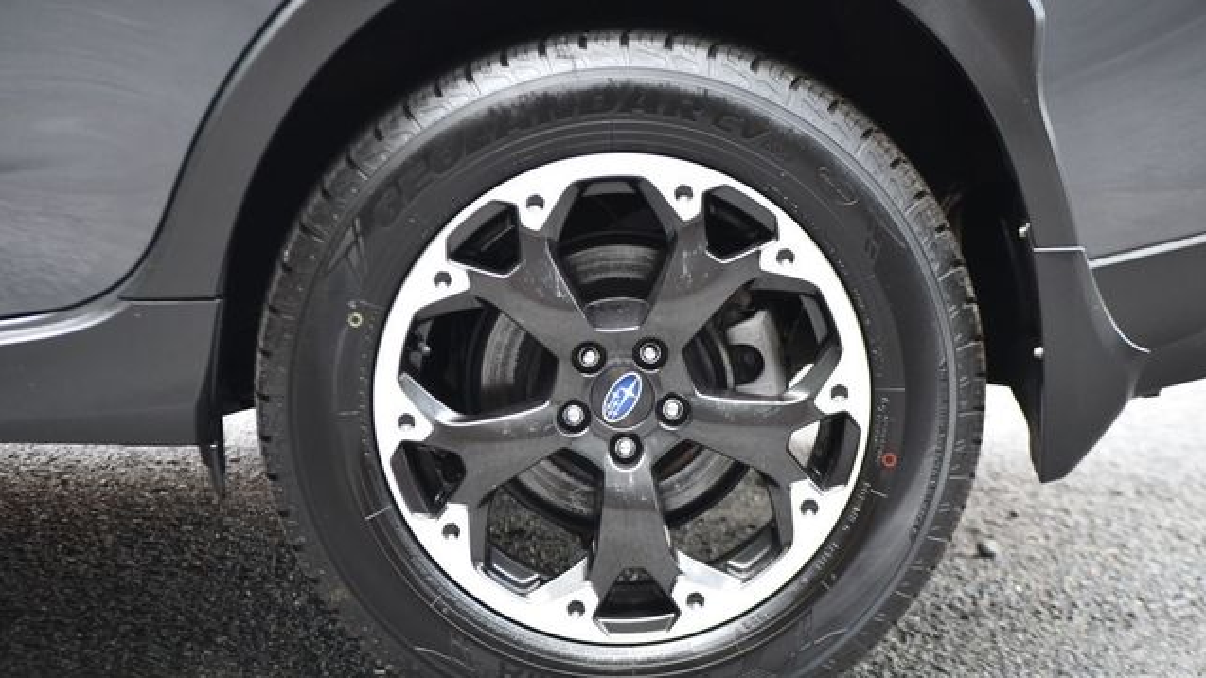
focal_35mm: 183
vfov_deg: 6.6
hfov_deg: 11.8
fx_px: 5851
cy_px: 373
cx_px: 602
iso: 800
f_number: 4.8
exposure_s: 1/200
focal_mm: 116
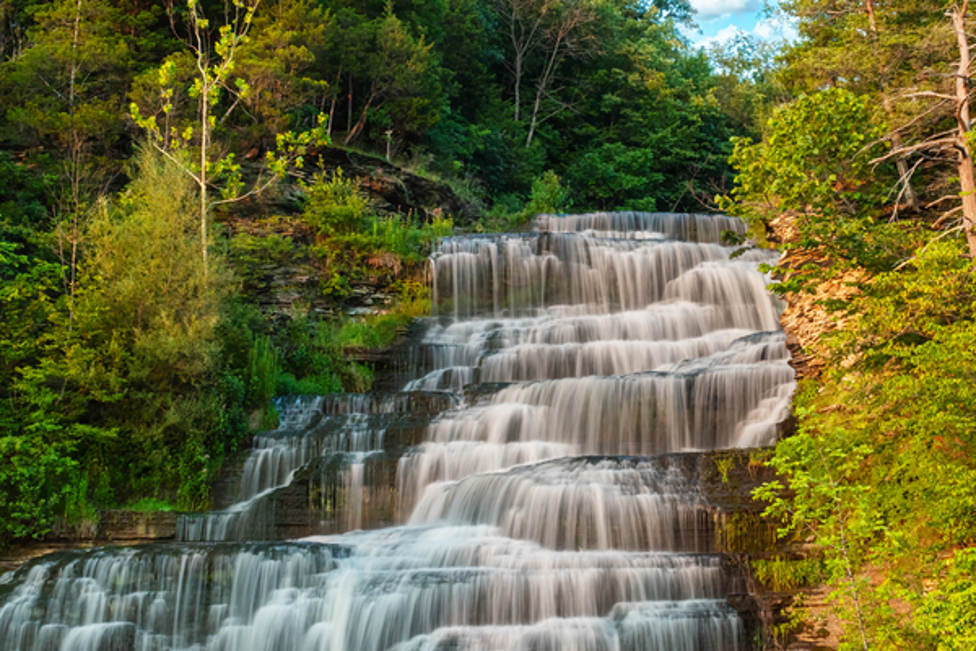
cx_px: 488
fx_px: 1464
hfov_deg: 36.9
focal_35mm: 54
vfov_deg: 25.1
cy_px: 326
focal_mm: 36
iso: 800
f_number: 22
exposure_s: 1/3
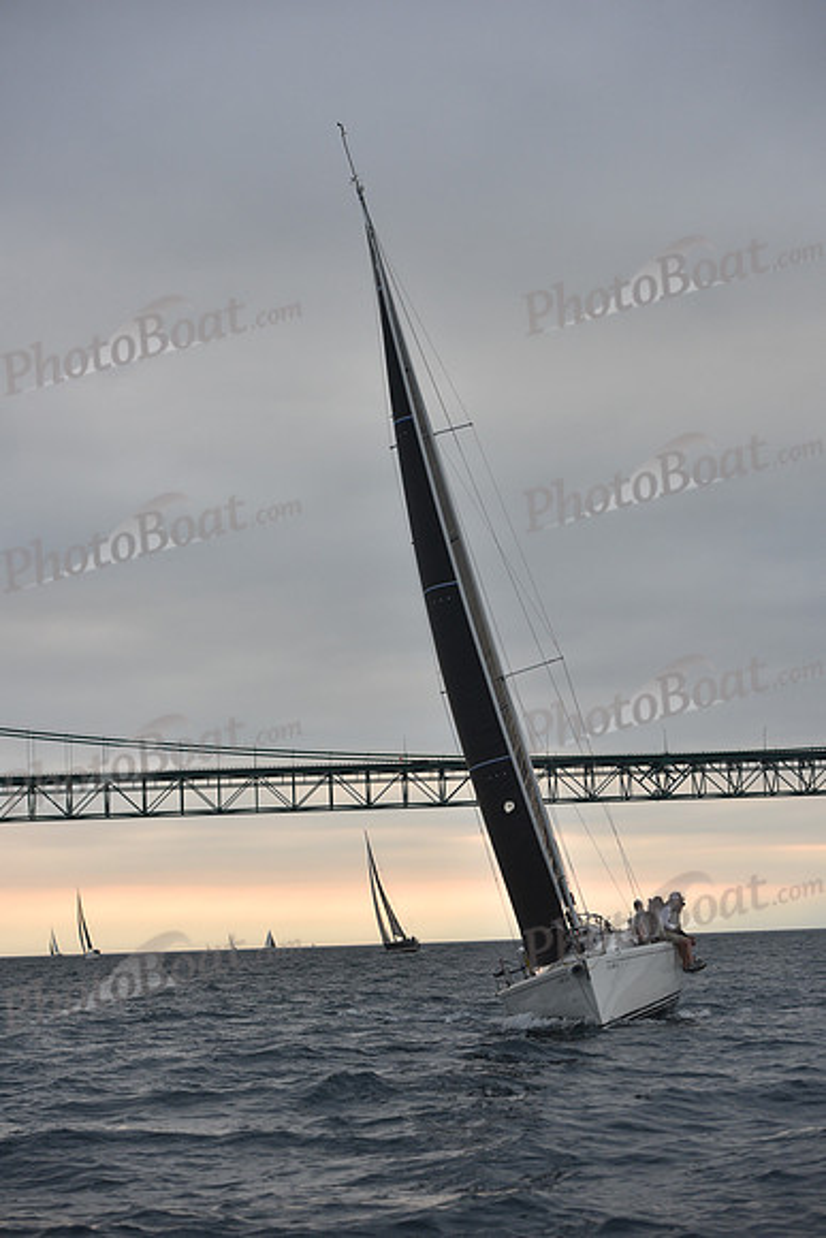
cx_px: 413
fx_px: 2408
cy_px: 619
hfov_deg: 19.5
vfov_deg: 28.8
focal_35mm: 70
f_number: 5
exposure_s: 1/640
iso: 500
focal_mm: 70
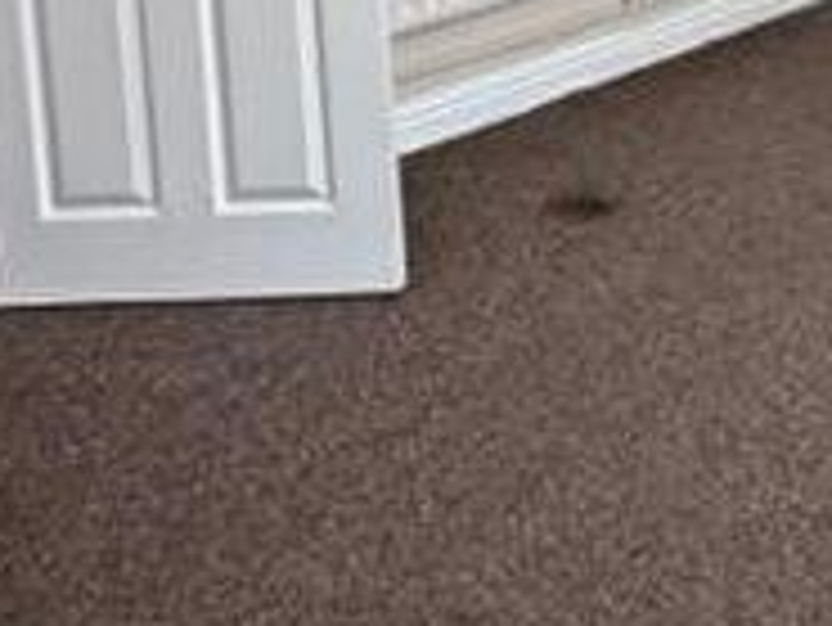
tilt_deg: -6.2
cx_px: 971
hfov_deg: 31.1
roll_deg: +0.8
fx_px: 1275
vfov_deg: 22.3
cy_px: -331
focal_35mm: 53
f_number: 2.2
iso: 100
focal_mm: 2.22
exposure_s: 1/99
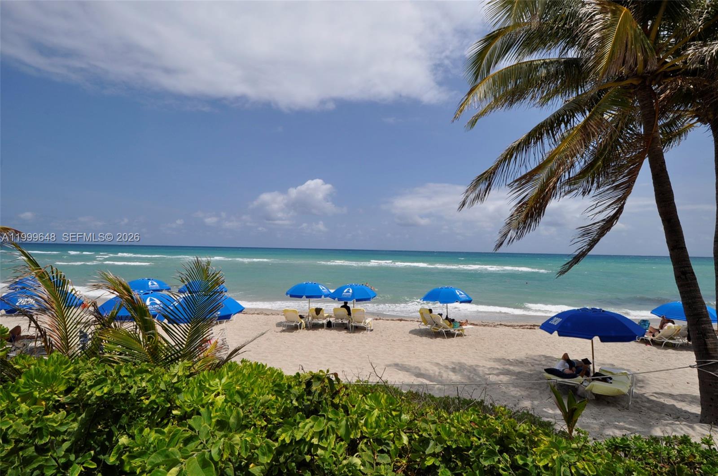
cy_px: 238
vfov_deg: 77.2
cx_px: 359
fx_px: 299
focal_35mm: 15
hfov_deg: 100.5
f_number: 11
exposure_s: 1/500
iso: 200
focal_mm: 10
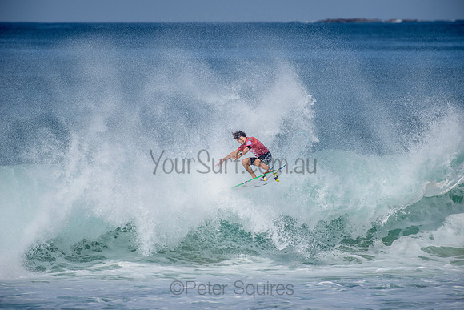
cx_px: 232
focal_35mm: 500
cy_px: 155
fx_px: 6446
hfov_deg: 4.1
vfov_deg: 2.8
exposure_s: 1/2000
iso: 160
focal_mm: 500
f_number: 5.6
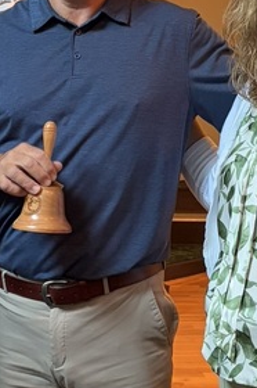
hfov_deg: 13.8
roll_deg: -0.8
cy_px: 148
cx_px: 87
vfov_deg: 20.6
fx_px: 1063
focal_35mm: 99
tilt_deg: -3.6
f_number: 1.6
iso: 400
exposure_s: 1/40
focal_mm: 5.96
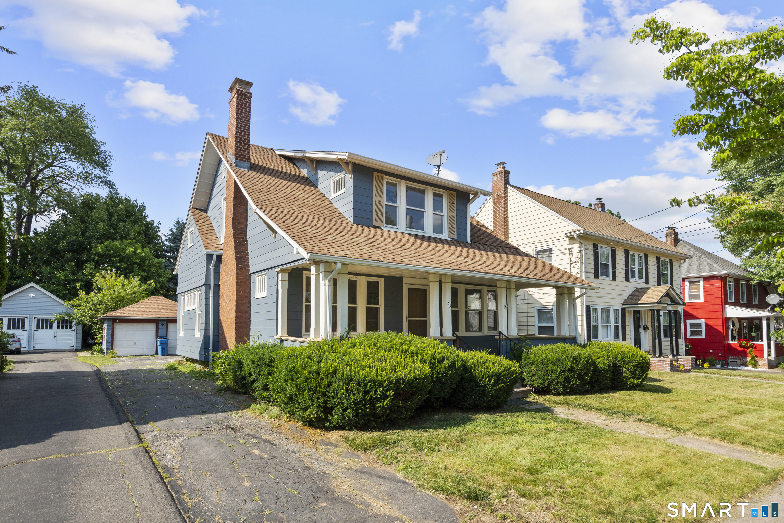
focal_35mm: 19
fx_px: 414
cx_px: 392
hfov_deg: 86.9
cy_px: 262
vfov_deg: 64.6
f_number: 9
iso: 200
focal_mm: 19
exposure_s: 1/50
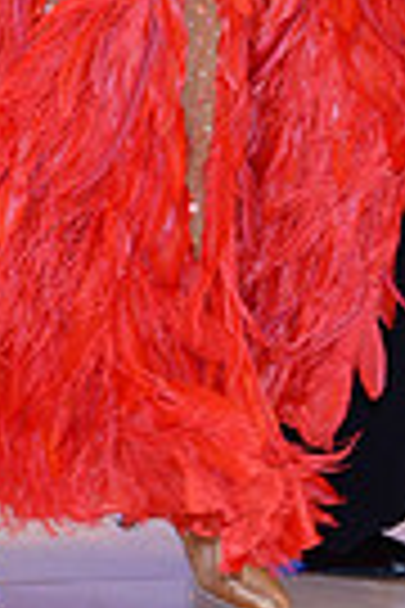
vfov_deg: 3.8
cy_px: -306
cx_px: 340
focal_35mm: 536
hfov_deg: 2.6
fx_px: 9044
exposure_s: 1/250
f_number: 5.6
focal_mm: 125
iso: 1250
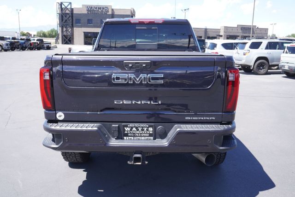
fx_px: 283
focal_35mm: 34
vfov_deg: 38.4
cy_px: 98
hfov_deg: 55.1
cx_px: 148
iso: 100
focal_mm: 23
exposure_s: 1/125
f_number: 5.6
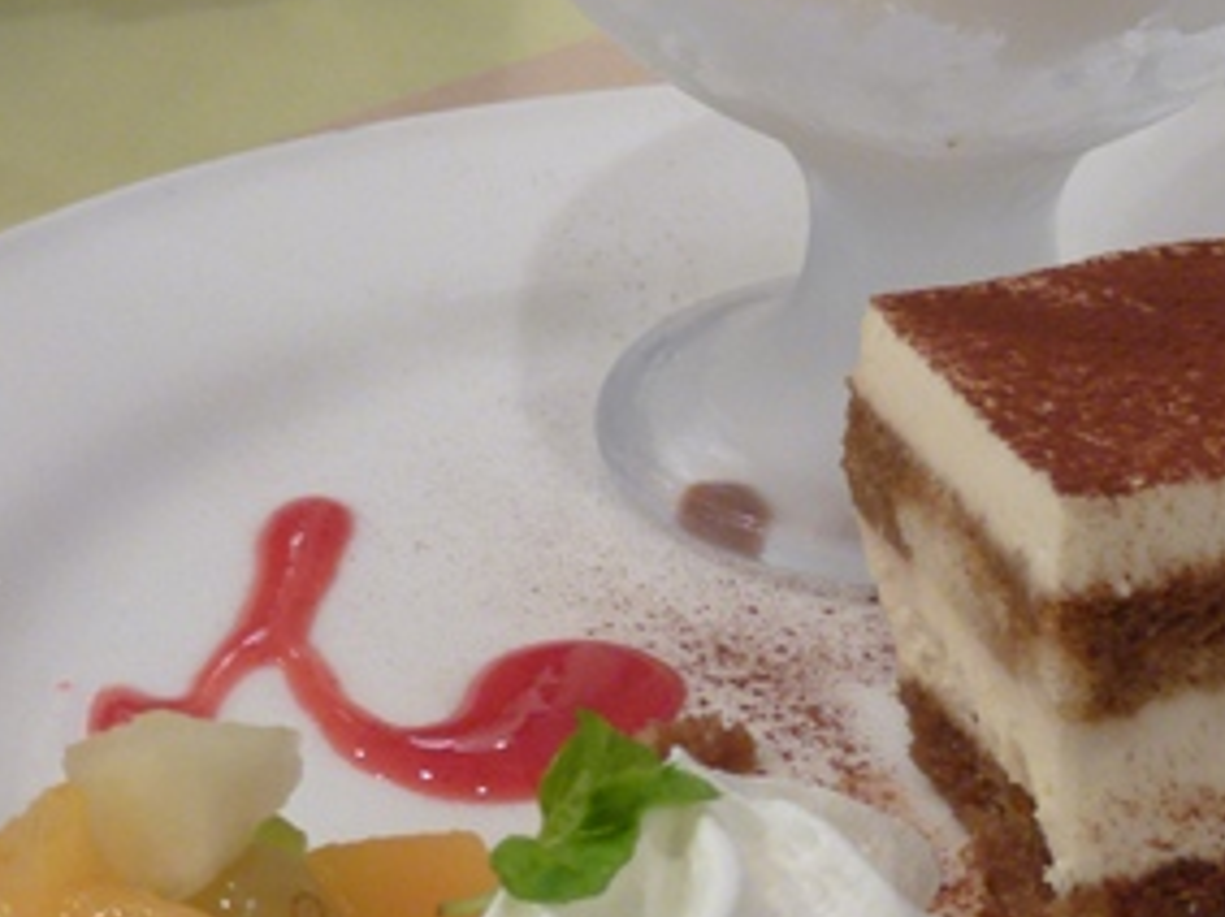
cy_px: 398
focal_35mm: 111
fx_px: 3926
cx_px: 1061
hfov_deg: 17.5
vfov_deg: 13.3
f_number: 4.1
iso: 100
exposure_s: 1/5
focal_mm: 8.7
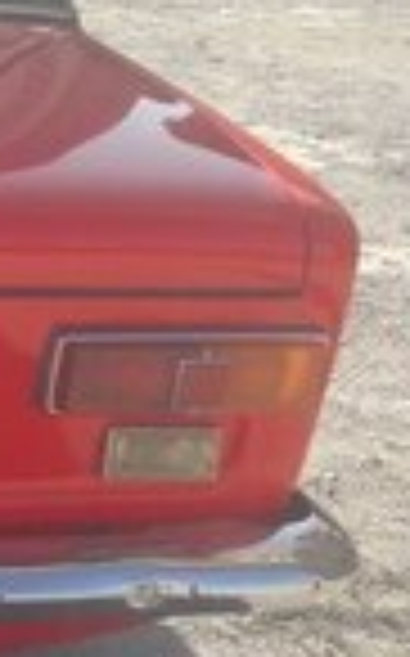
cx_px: -410
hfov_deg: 11.6
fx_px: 1809
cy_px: 351
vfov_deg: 20.6
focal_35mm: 101
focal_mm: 3.7
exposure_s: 1/785
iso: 40
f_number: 1.9
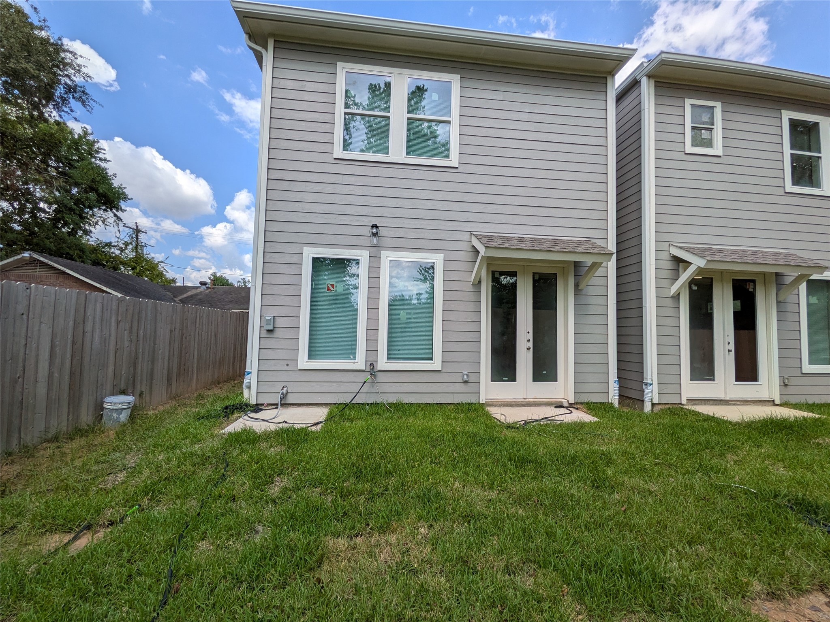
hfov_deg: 102.1
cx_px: 415
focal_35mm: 14
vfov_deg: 85.7
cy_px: 311
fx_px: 336
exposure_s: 1/1689
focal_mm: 1.85
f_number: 2.2
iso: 48
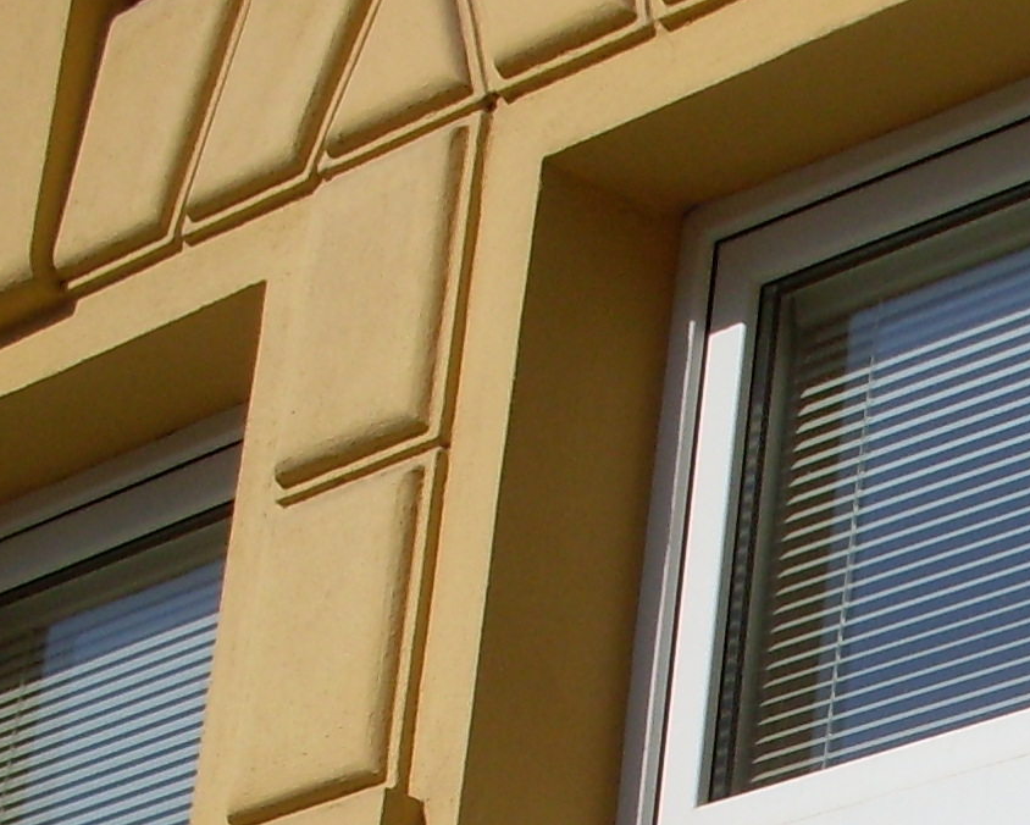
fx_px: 5307
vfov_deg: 8.6
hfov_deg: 10.4
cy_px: 1363
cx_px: 1855
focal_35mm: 174
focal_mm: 8.1
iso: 80
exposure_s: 1/350
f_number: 9.1
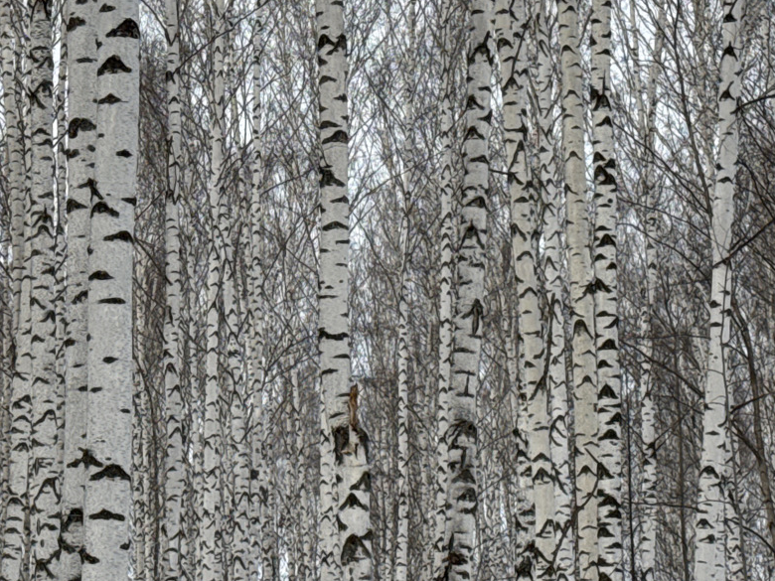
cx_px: 252
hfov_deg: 16.0
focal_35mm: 123
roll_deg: -0.6
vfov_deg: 12.0
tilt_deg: +14.2
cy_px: 162
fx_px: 2754
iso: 64
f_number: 1.78
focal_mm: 6.76
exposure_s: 1/2415
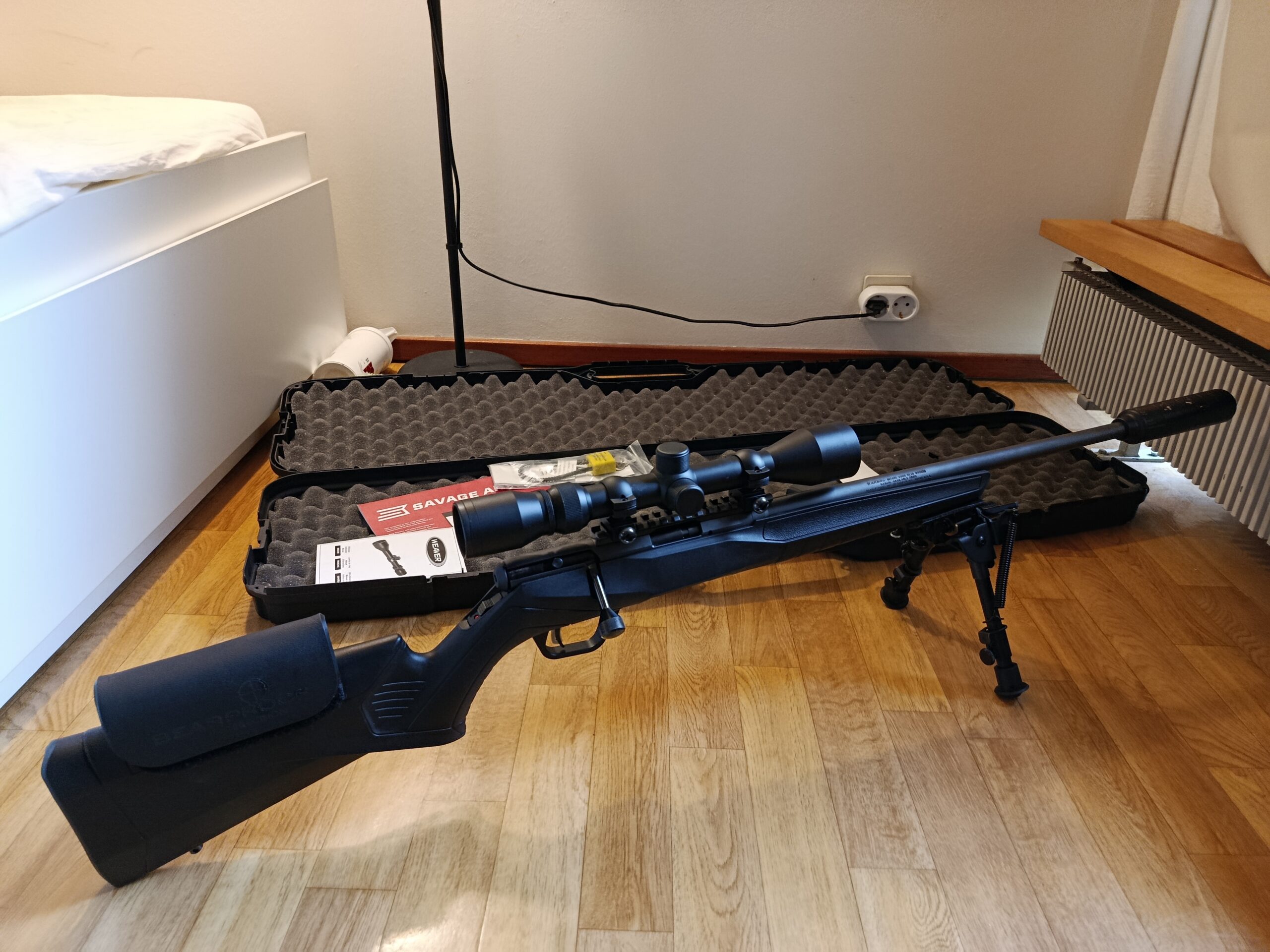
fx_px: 881
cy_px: 476
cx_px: 635
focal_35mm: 24
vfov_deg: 56.8
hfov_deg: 71.6
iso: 1184
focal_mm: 5.24
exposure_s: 1/50
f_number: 1.7
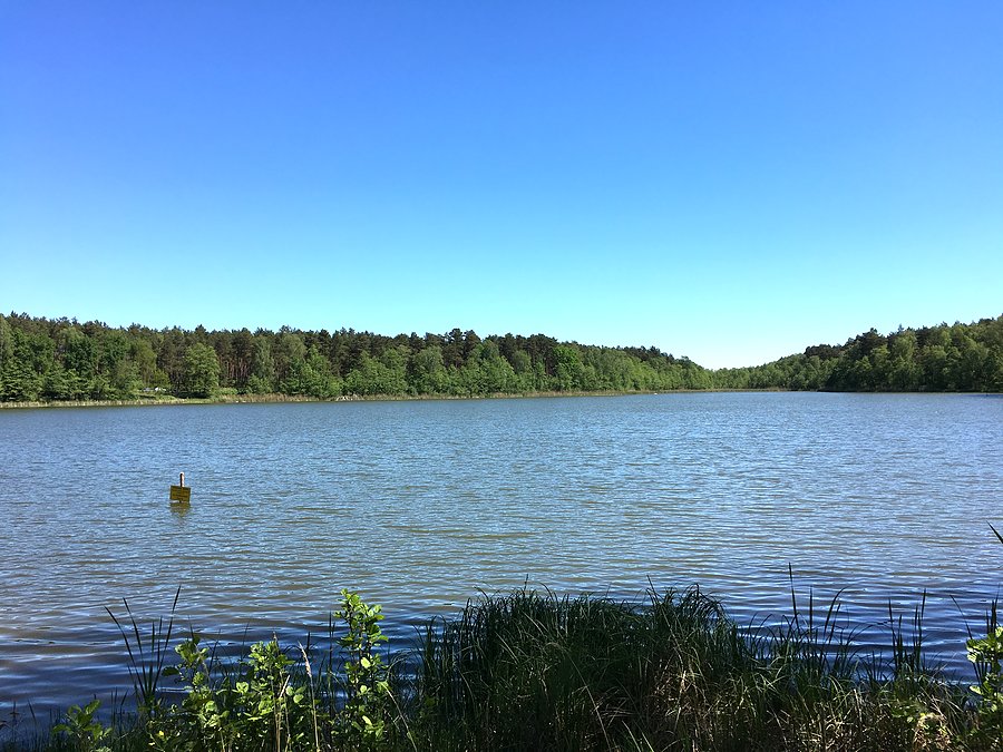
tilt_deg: -1.0
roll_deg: +0.5
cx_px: 502
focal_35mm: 29
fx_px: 840
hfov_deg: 61.7
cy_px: 376
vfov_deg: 48.2
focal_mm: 4.15
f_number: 2.2
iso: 25
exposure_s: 1/1350
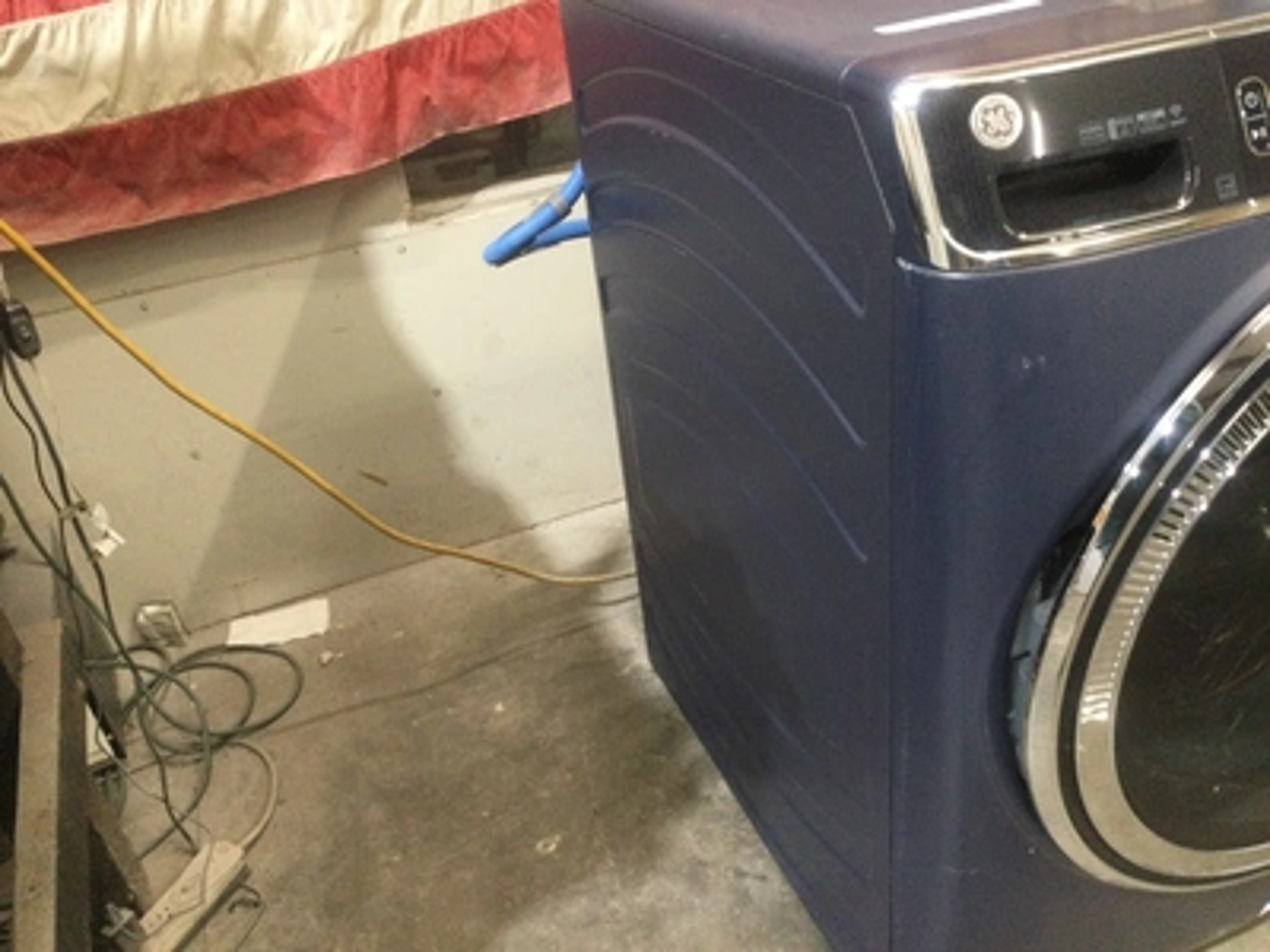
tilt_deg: -32.3
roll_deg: +7.5
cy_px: 476
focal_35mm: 31
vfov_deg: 45.4
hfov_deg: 58.4
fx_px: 1137
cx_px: 635
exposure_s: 1/30
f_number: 2.4
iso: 200
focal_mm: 3.3
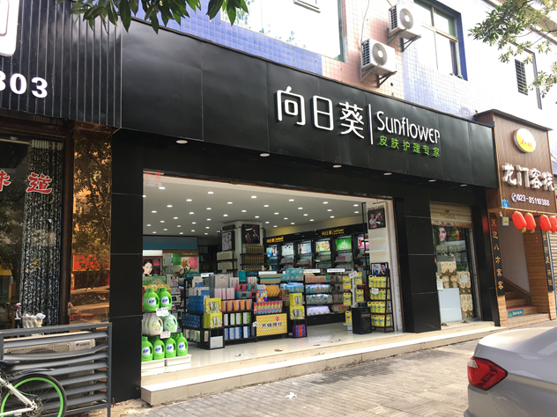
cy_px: 208
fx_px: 467
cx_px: 278
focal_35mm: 29
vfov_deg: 48.2
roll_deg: +2.5
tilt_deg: +8.7
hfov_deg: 61.7
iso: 32
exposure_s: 1/100
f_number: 2.2
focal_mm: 4.15
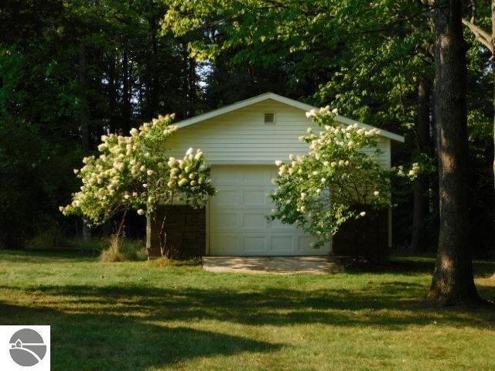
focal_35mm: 80
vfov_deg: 18.4
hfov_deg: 24.4
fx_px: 1144
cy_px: 186
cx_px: 248
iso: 125
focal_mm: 14.2
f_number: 4.4
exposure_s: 1/250
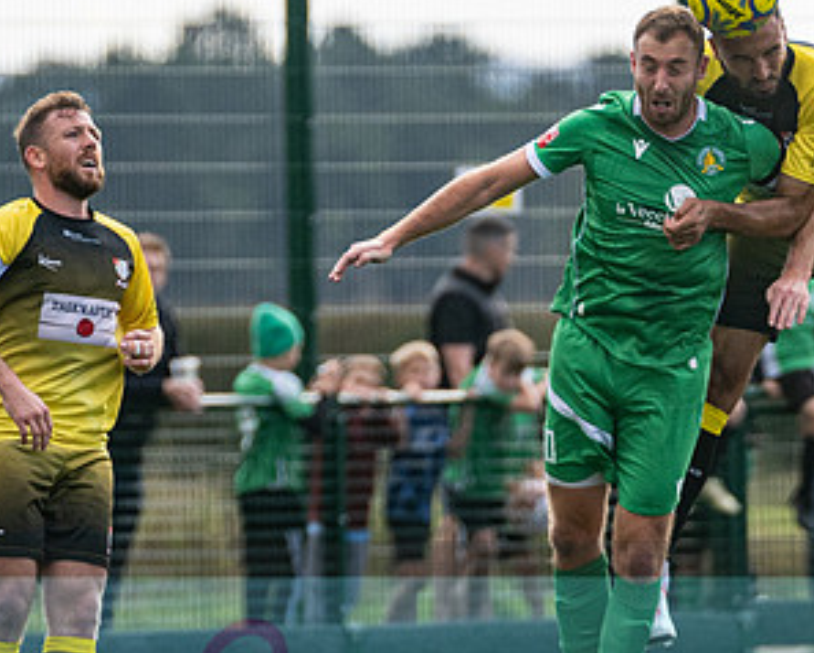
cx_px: 722
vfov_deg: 1.3
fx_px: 28205
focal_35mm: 1170
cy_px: 465
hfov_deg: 1.7
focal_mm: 300
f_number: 4
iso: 400
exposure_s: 1/2000
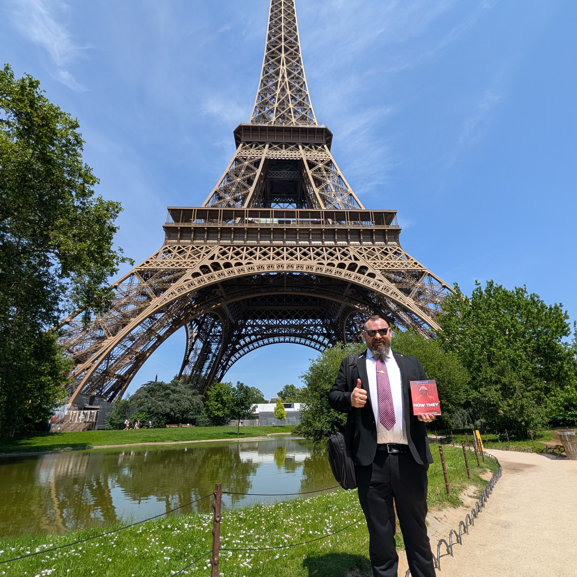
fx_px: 283
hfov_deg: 91.1
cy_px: 307
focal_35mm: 15
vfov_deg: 91.0
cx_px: 301
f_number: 1.7
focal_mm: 2.02
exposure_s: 1/3436
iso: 55
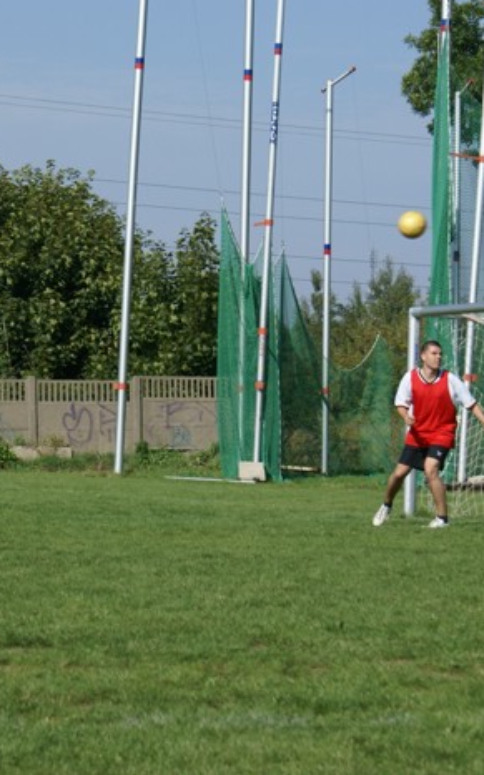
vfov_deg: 13.0
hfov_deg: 8.1
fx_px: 3400
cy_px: 388
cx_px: 91
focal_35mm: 161
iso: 100
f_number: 9
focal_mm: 70
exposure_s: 1/320
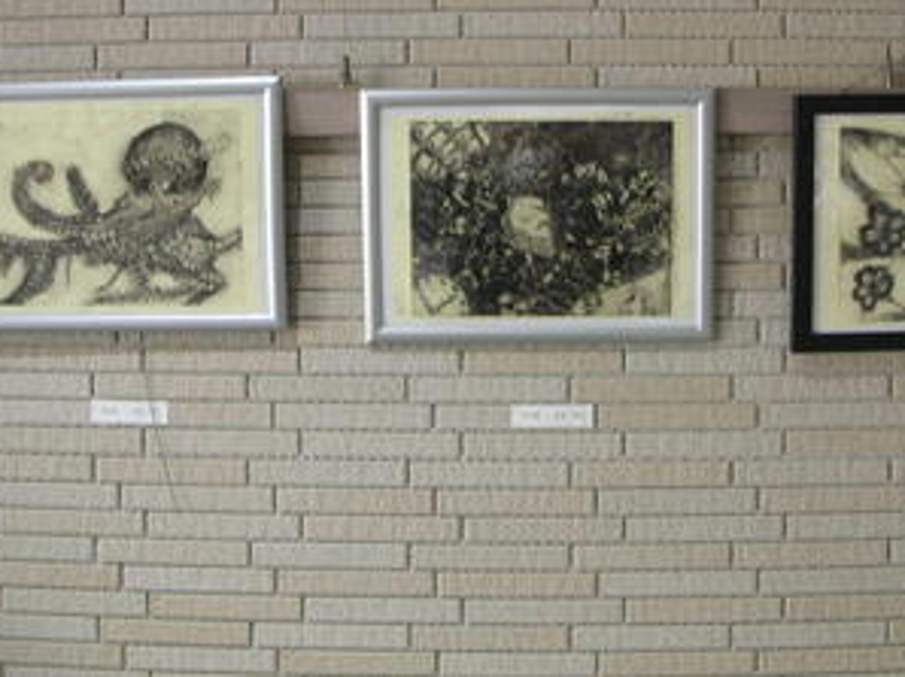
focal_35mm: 47
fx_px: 1228
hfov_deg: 40.2
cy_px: 228
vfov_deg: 30.6
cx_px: 562
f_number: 2.8
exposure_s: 1/6
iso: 60
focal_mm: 5.8
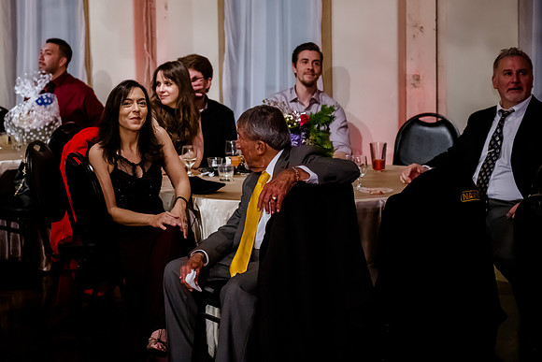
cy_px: 115
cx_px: 172
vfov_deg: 16.1
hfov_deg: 23.8
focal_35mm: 85
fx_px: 1277
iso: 5000
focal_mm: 62
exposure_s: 1/200
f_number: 2.8
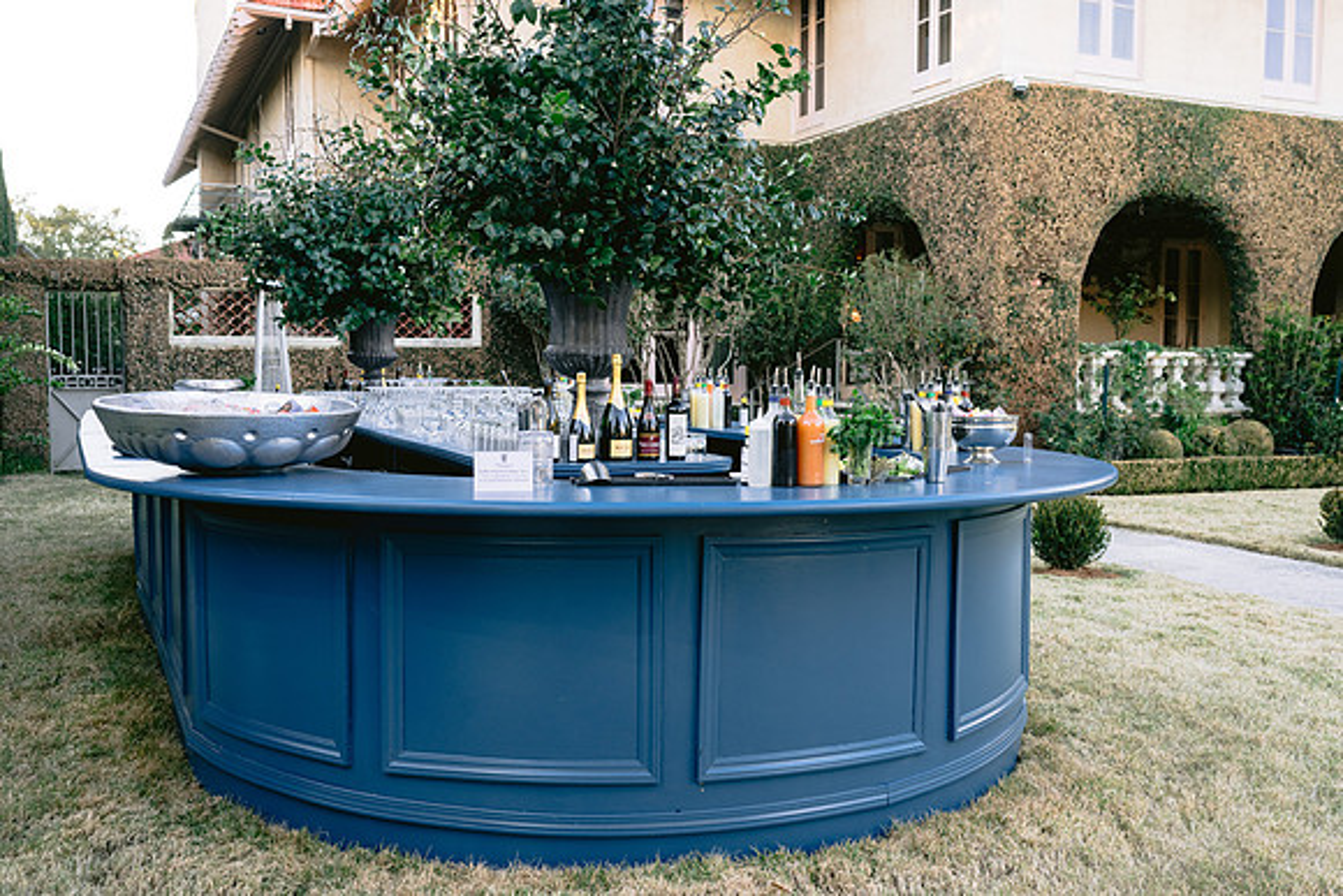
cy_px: 448
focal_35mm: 35
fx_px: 1306
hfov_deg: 54.4
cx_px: 672
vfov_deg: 37.9
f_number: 5.6
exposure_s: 1/100
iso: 400
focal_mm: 35
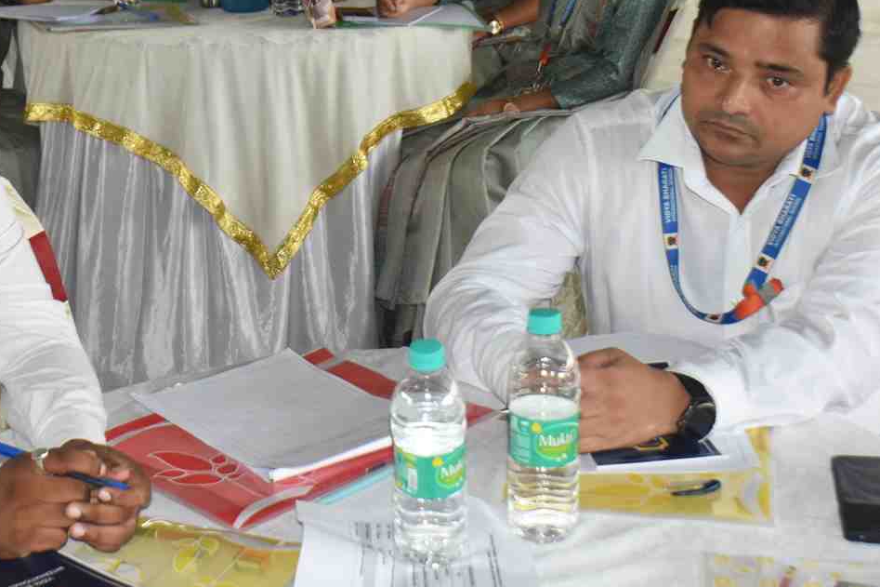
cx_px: 298
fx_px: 1784
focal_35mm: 73
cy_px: 155
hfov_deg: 27.6
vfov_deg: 18.6
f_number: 5.6
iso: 500
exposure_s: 1/60
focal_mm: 24
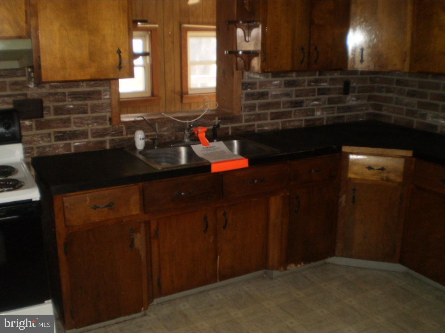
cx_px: 222
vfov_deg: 39.7
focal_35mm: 36
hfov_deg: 51.4
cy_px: 166
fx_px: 463
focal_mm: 6.3
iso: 160
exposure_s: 1/30
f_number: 3.1
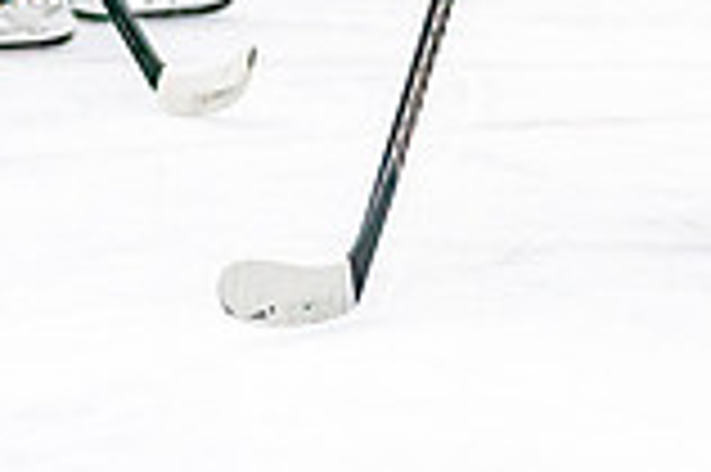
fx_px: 9509
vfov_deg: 2.8
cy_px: -435
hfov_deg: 4.3
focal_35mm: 482
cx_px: 758
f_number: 2.8
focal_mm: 101
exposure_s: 1/1250
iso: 3200
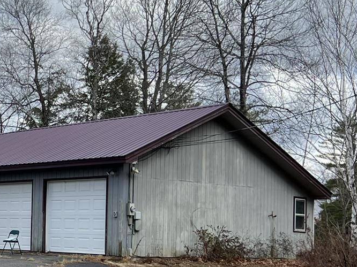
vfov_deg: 18.3
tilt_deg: +2.3
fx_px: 825
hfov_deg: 22.7
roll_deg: -1.1
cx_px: -59
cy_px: 194
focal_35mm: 80
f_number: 1.5
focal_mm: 5.7
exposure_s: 1/2404
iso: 50
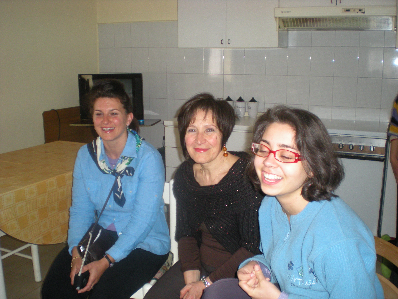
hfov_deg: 49.0
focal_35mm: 38
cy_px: 150
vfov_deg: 37.7
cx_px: 199
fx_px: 437
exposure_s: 1/60
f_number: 3.1
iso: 214
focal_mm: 6.3
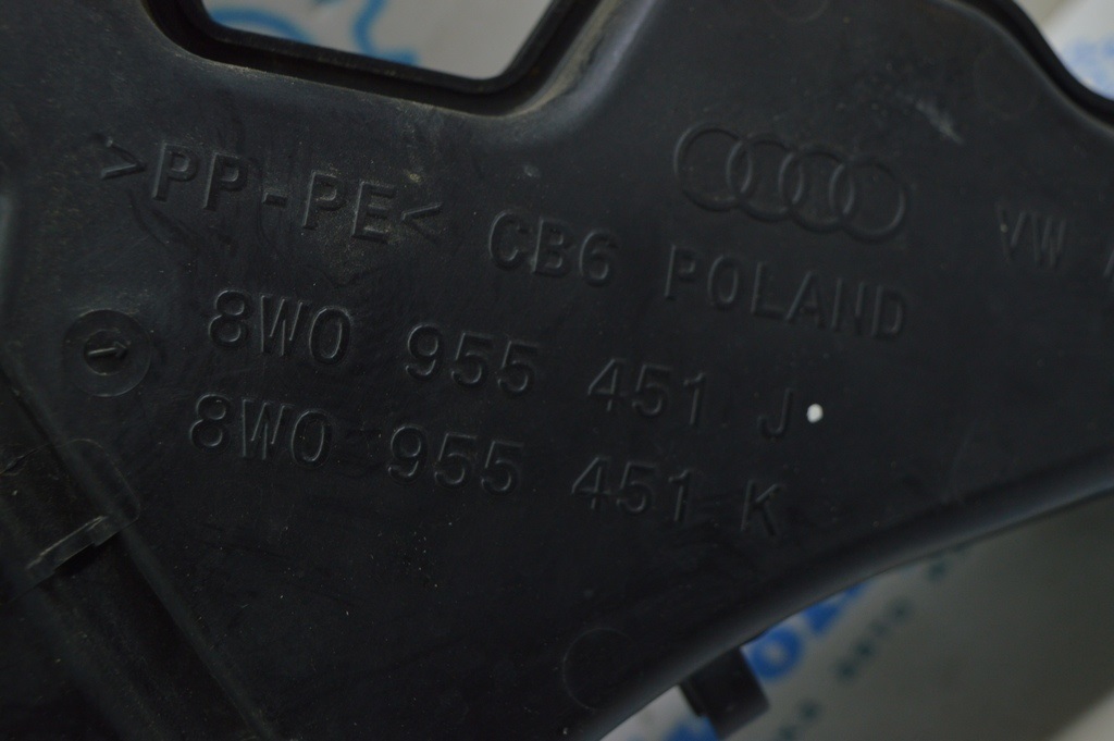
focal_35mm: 51
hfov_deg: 38.9
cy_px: 370
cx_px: 557
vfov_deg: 26.4
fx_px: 1577
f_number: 5.6
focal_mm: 34
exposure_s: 1/40
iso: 400
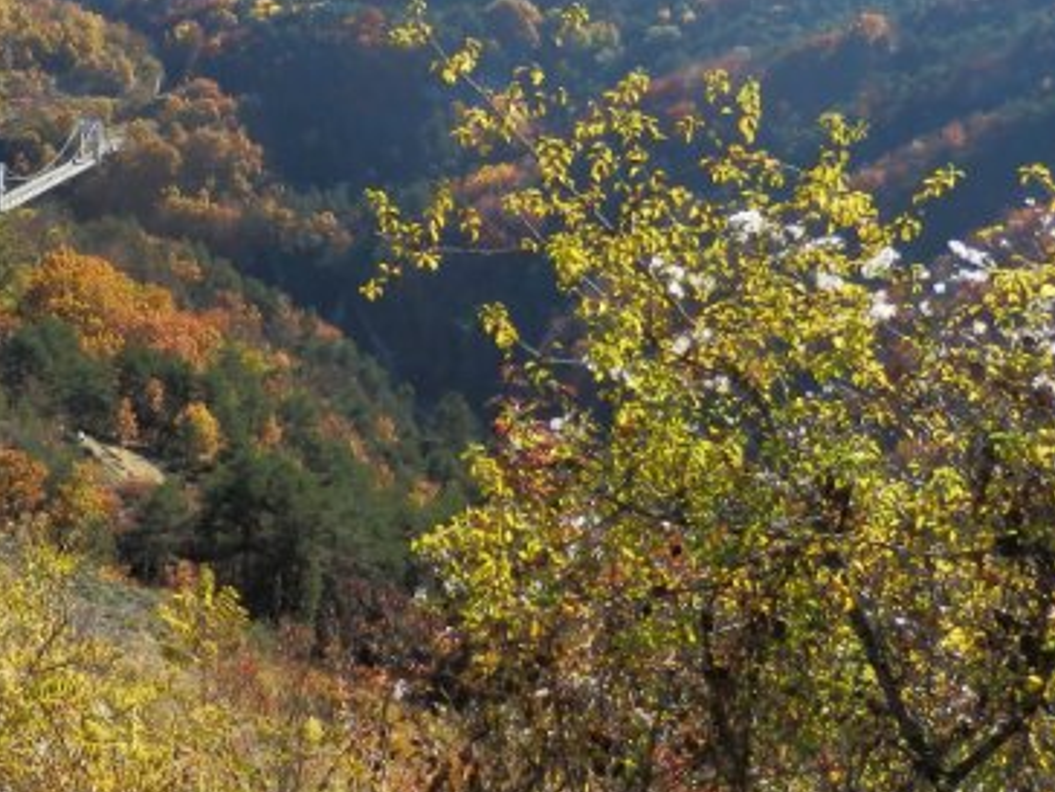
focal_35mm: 55
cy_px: 244
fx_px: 1676
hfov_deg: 33.3
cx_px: 125
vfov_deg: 26.4
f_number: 3
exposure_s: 1/640
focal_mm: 4.5
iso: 80
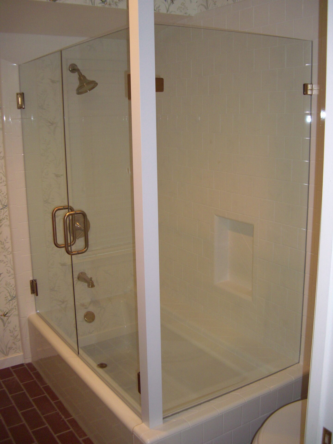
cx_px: 166
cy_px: 222
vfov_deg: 49.0
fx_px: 487
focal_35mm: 38
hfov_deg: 37.7
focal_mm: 7.9
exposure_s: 1/60
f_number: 2.8
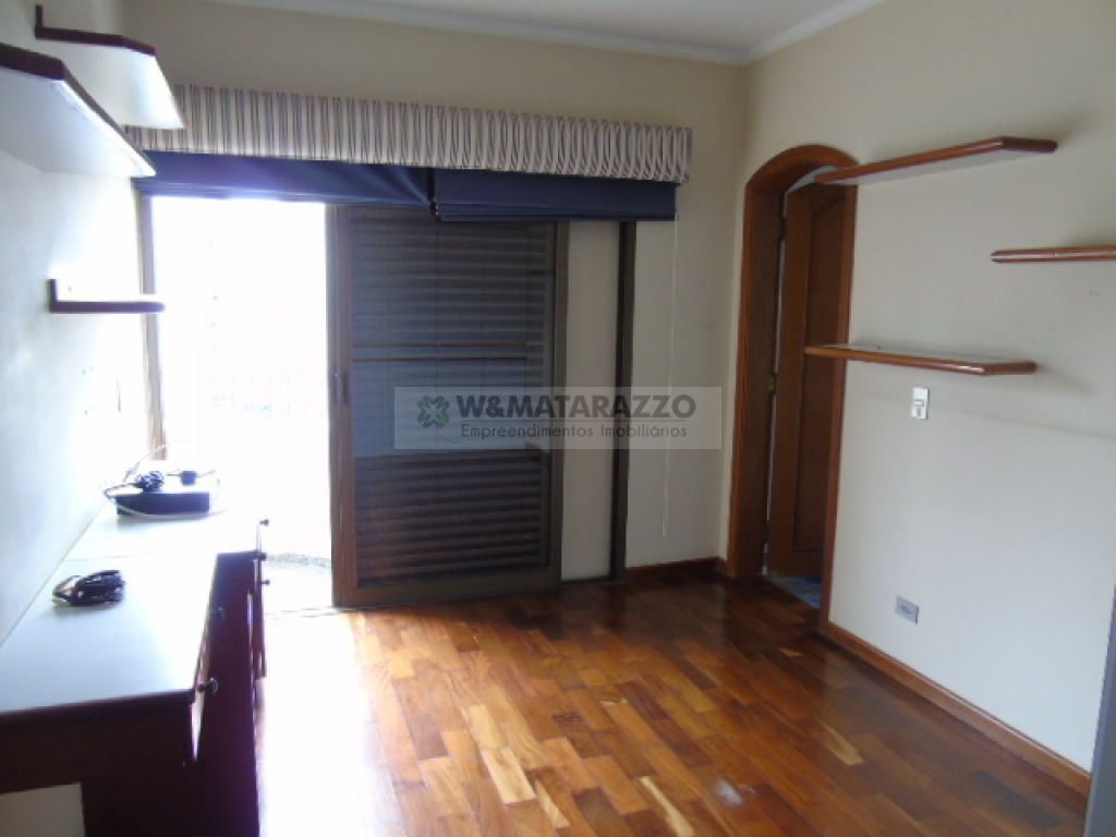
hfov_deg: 69.4
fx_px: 806
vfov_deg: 54.9
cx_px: 558
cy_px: 418
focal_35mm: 25
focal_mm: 4.4
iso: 160
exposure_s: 1/30
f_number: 3.4
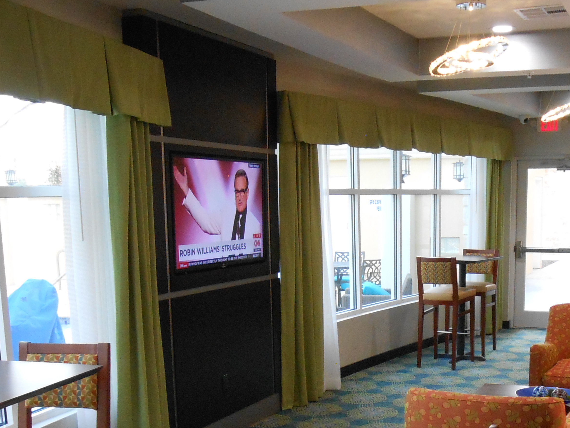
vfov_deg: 27.6
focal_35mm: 51
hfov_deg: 37.1
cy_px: 376
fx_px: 840
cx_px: 374
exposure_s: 1/30
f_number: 3.5
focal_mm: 4.6
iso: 400
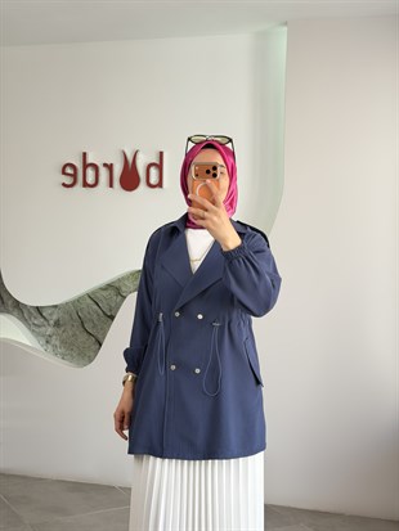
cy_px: 266
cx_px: 200
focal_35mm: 48
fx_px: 737
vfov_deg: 39.6
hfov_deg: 30.3
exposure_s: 1/223
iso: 50
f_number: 1.78
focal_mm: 6.76
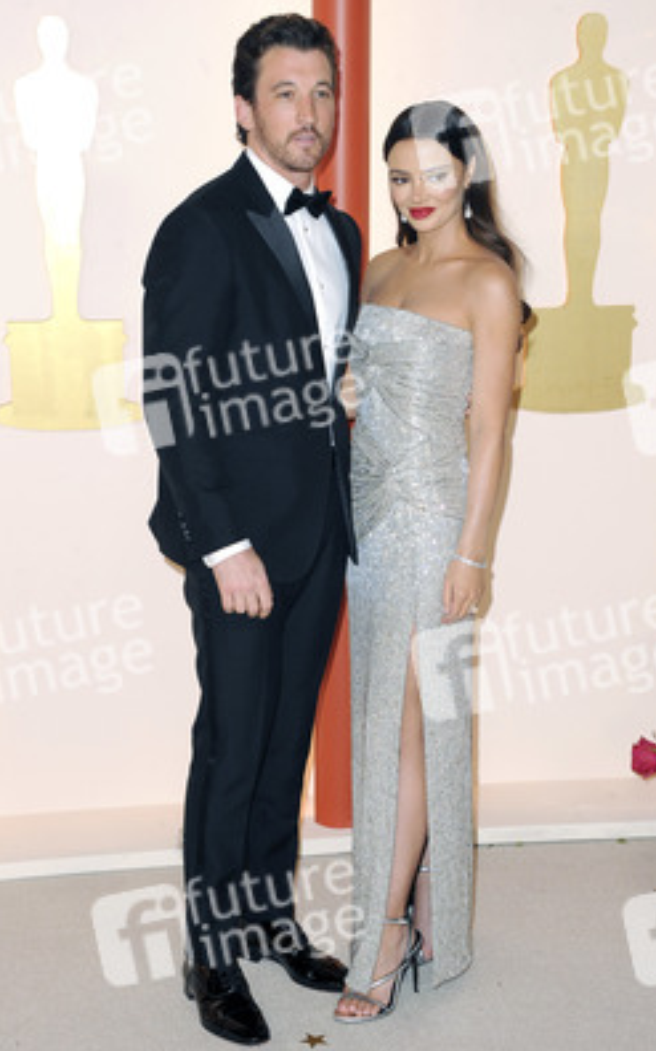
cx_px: 307
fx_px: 1919
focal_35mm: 67
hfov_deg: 19.4
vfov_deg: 30.6
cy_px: 526
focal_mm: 65
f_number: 6.3
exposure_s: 1/200
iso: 1600
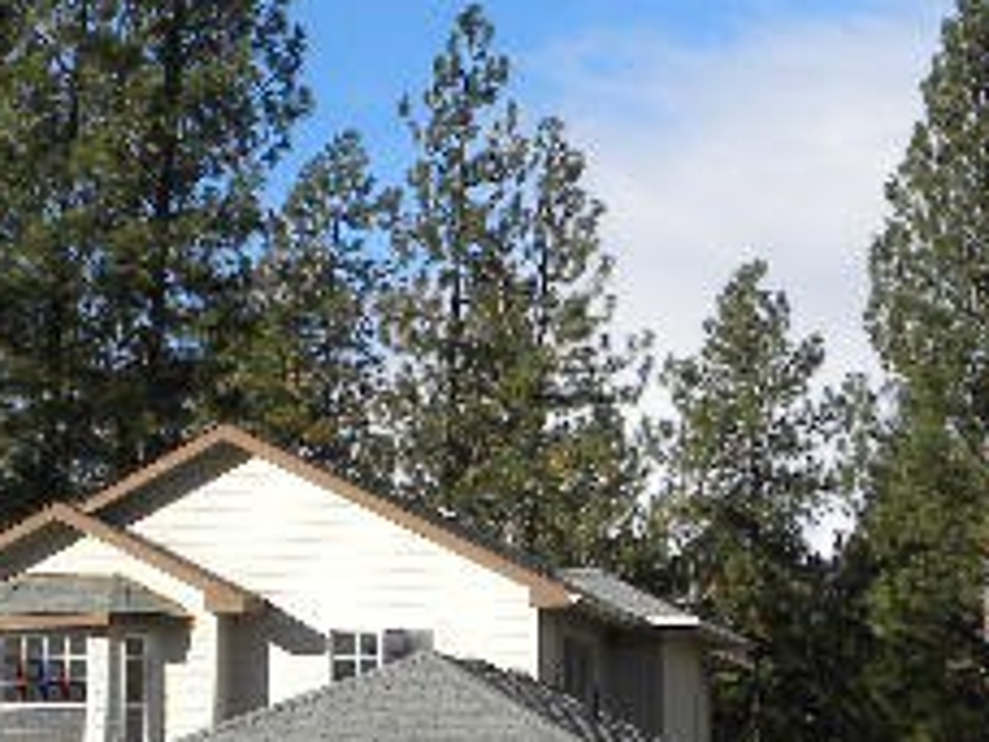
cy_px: 208
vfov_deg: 12.8
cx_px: 564
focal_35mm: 115
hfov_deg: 17.1
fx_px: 3286
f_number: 5.6
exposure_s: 1/285
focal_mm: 7.3
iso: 64
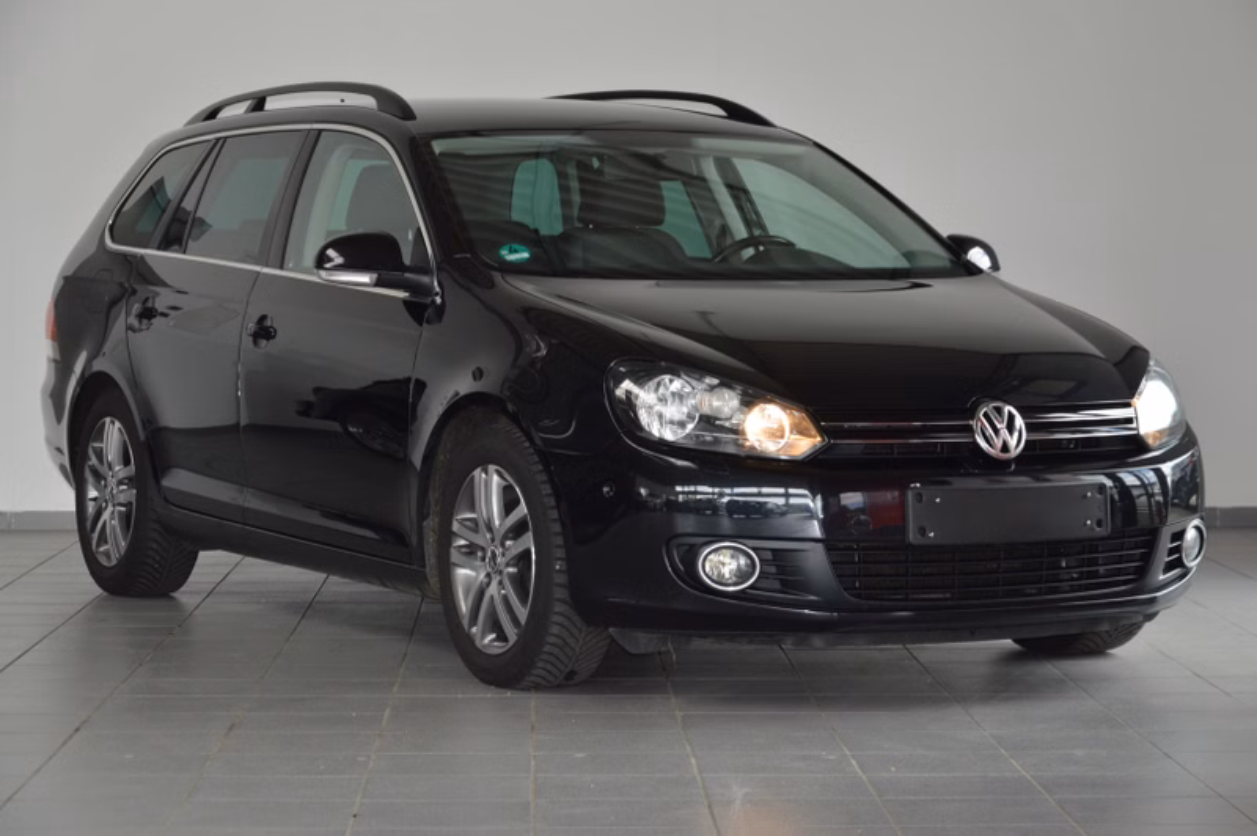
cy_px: 418
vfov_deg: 13.8
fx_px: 3454
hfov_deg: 20.6
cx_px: 628
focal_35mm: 99
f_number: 5.3
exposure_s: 1/80
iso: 400
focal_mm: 66
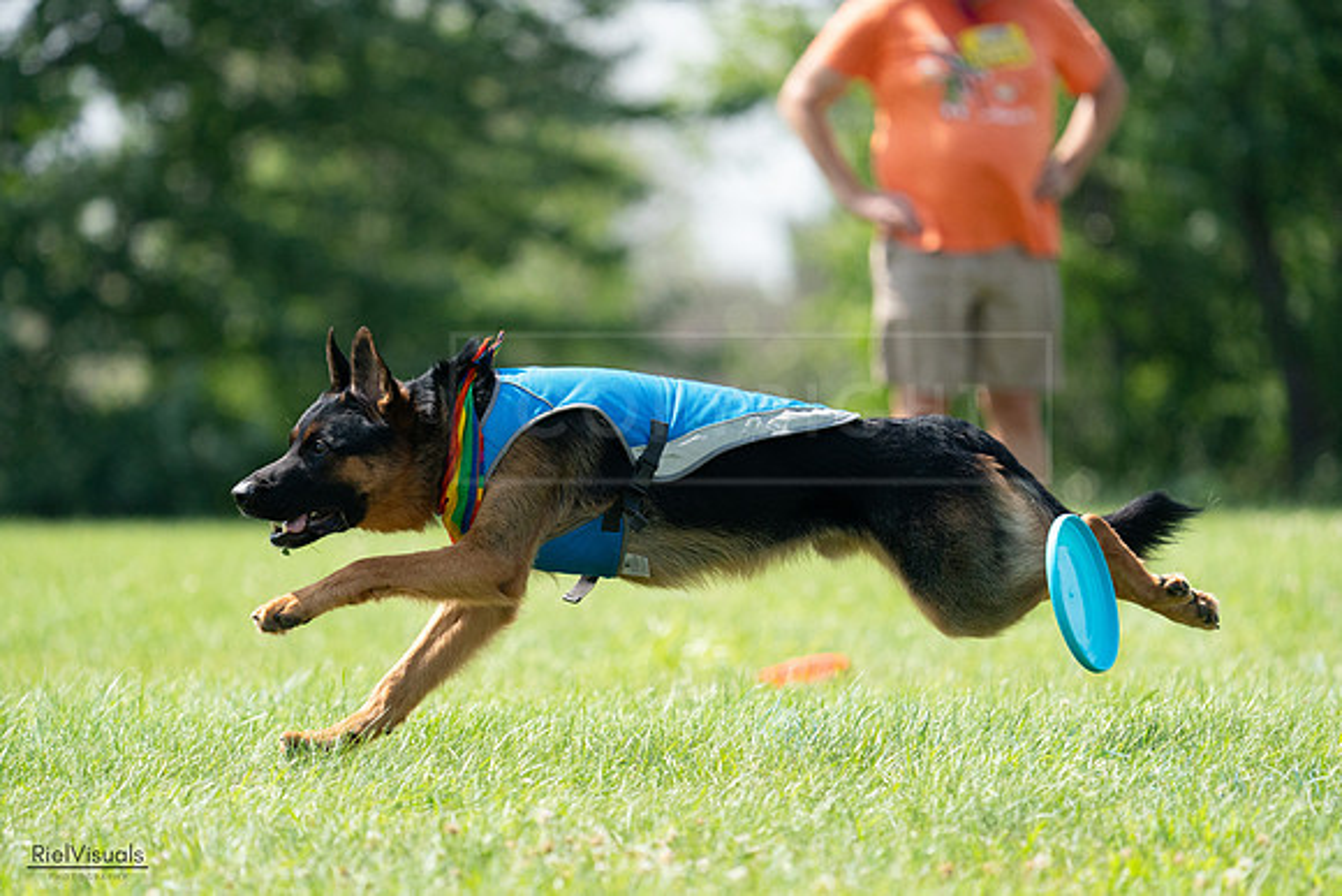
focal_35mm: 382
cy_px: 448
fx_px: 14243
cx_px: 671
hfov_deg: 5.4
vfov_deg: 3.6
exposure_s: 1/4000
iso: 2500
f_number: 6.3
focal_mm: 382
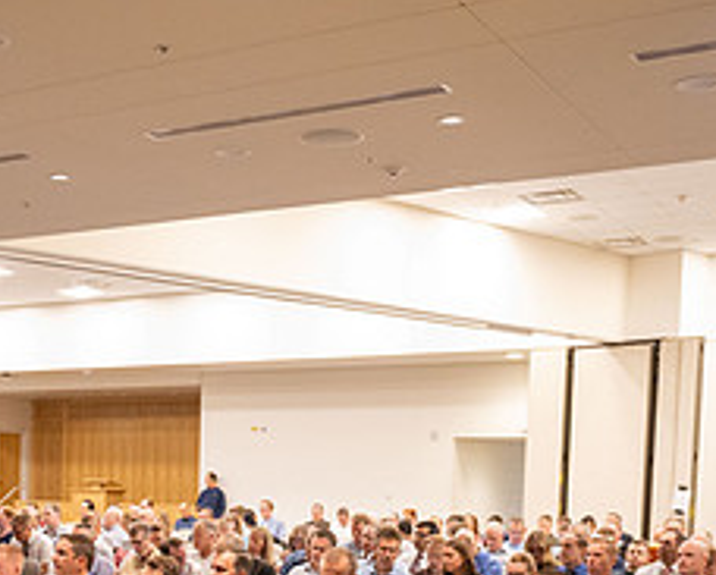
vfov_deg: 23.4
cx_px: 132
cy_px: 602
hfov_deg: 29.7
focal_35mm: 62
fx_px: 1316
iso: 4000
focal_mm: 26
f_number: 2.8
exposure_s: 1/200
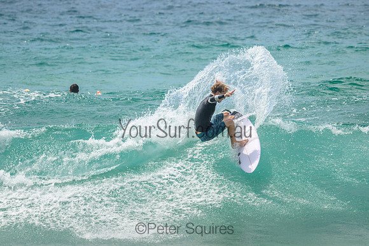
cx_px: 180
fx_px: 5707
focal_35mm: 557
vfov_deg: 2.5
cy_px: 97
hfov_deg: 3.7
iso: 800
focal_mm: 460
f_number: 11
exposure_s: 1/2000
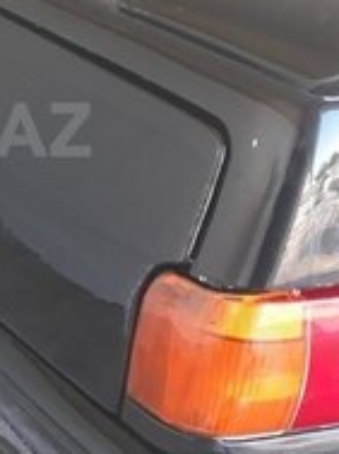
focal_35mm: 71
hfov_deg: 19.2
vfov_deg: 27.2
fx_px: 930
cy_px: 130
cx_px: -94
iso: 200
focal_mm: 3.71
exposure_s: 1/50
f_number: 1.7
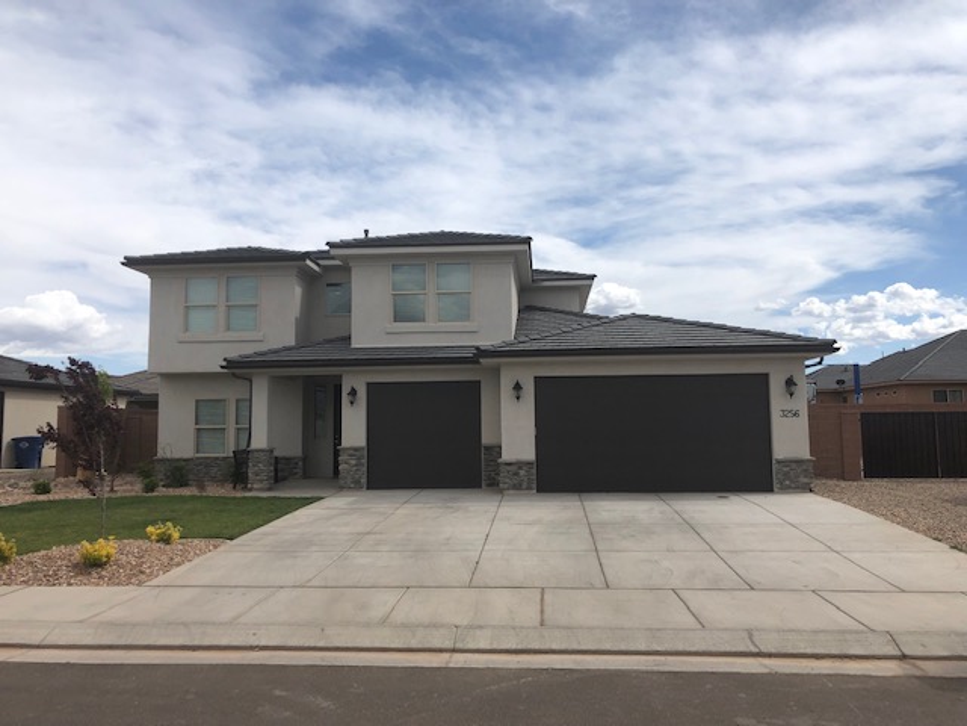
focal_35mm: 28
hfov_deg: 63.4
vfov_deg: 49.7
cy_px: 363
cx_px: 484
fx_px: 782
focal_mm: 4
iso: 25
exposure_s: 1/3247
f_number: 1.8
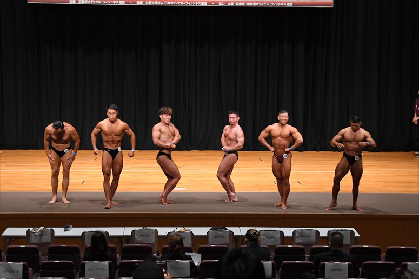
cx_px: 210
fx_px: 1082
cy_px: 140
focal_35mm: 93
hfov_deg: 21.9
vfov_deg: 14.7
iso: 5000
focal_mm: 62
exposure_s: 1/400
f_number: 5.6
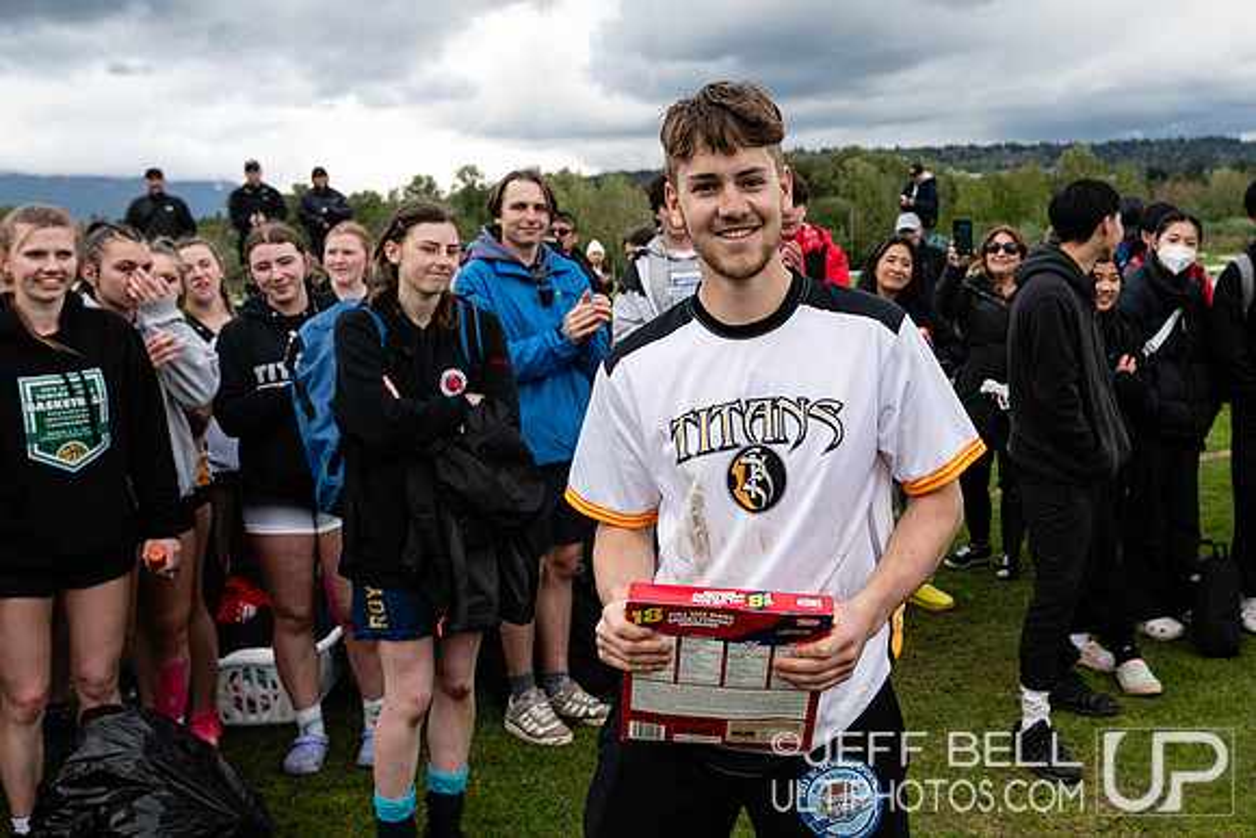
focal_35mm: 38
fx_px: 1309
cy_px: 350
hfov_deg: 50.6
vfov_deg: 35.4
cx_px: 806
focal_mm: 29
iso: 140
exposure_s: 1/250
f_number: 5.6
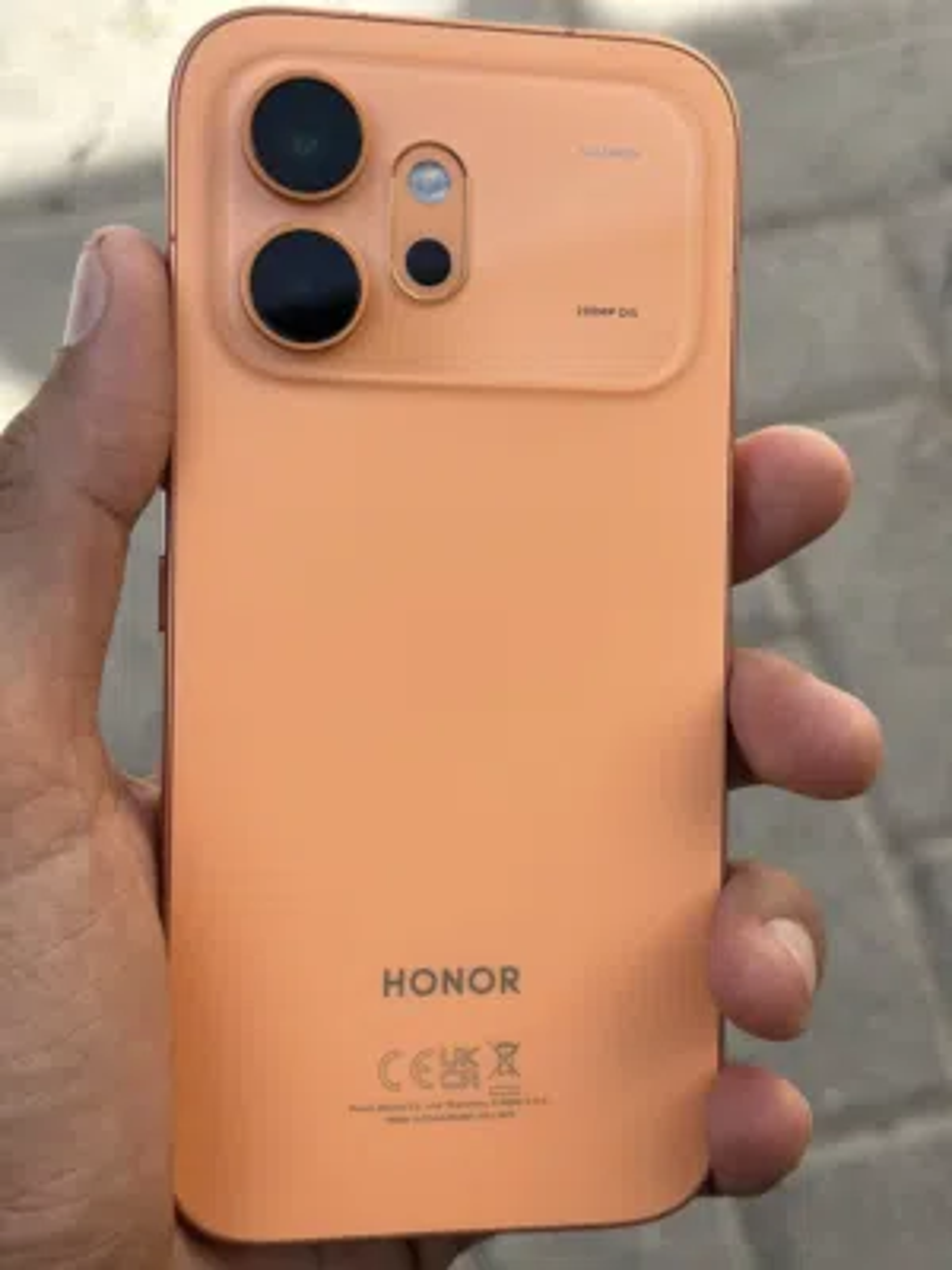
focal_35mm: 48
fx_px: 1760
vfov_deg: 39.7
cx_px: 476
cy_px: 635
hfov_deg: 30.3
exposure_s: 1/2358
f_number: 1.78
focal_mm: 6.86
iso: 100
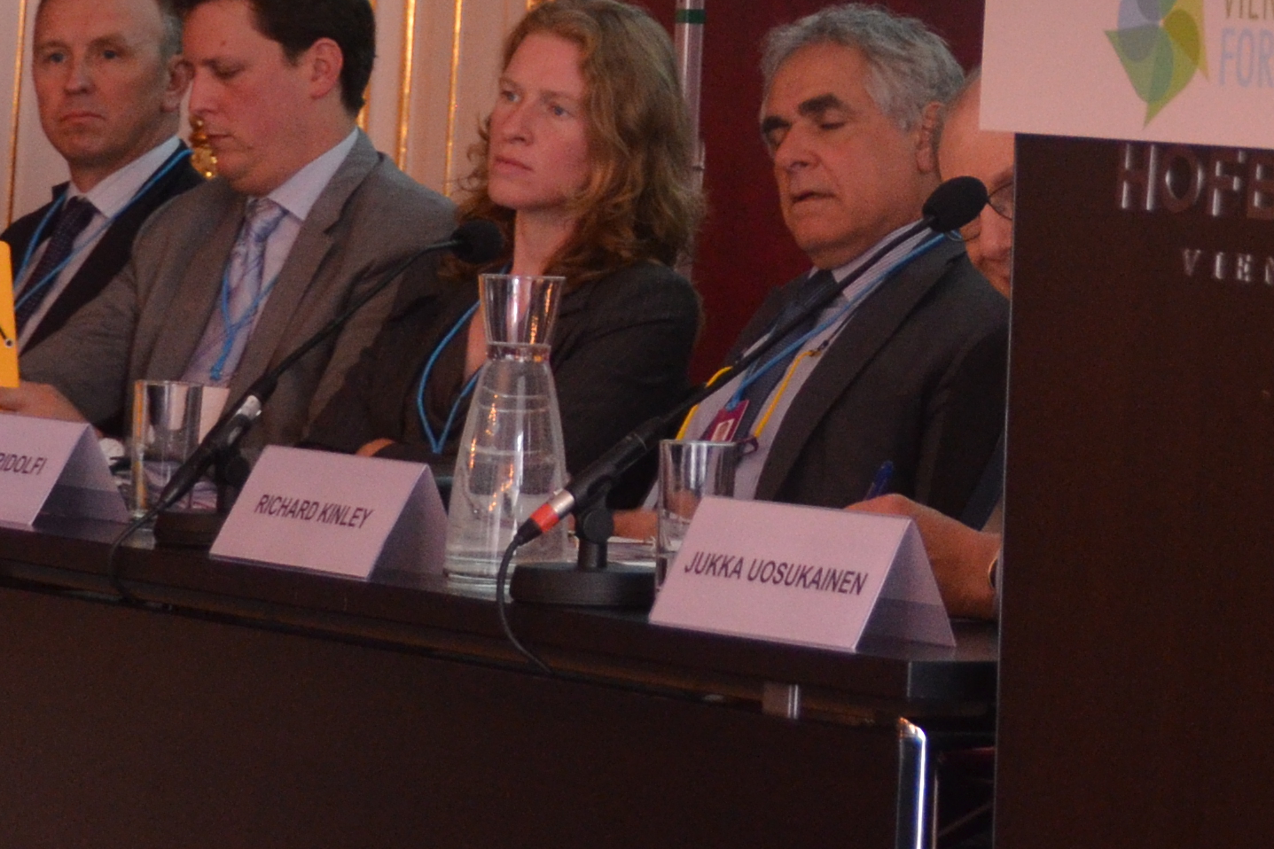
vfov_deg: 7.5
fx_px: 6359
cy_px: -479
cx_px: 1374
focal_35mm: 180
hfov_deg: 11.3
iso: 1000
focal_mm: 35
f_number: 4.5
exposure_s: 1/50
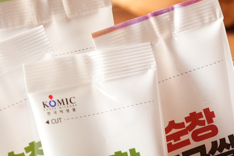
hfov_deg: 11.0
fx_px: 1203
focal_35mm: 185
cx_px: 219
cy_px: 170
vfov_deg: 7.4
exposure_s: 1/160
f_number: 4.5
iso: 800
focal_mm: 50
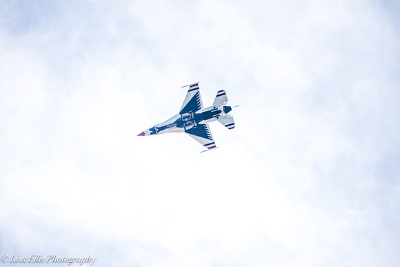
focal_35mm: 240
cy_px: 134
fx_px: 2667
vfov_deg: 5.7
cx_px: 200
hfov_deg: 8.6
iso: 100
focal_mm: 200
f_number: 5
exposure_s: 1/1000
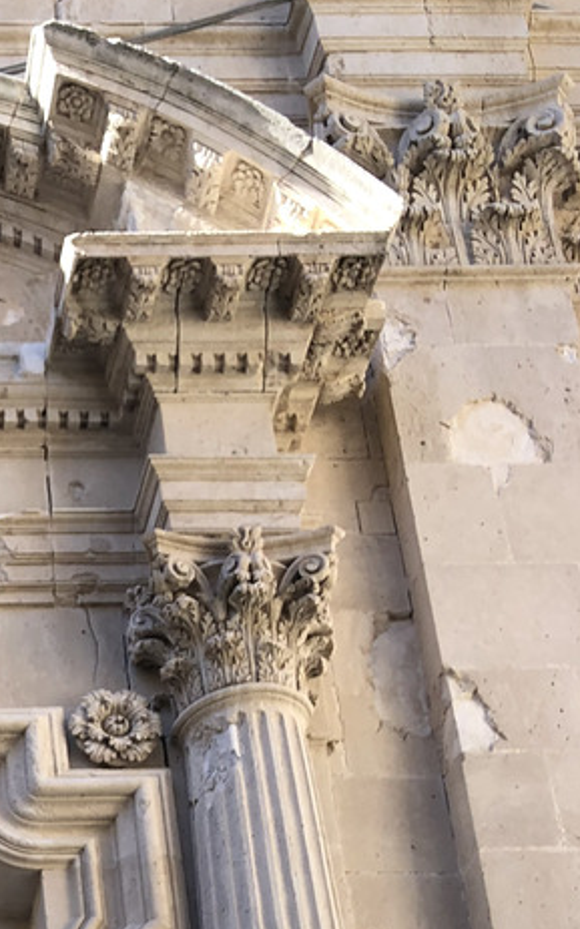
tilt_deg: +24.2
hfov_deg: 15.6
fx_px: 1949
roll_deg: +0.5
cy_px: 1158
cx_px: -277
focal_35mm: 77
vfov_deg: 24.0
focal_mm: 4
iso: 20
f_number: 1.8
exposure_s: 1/300
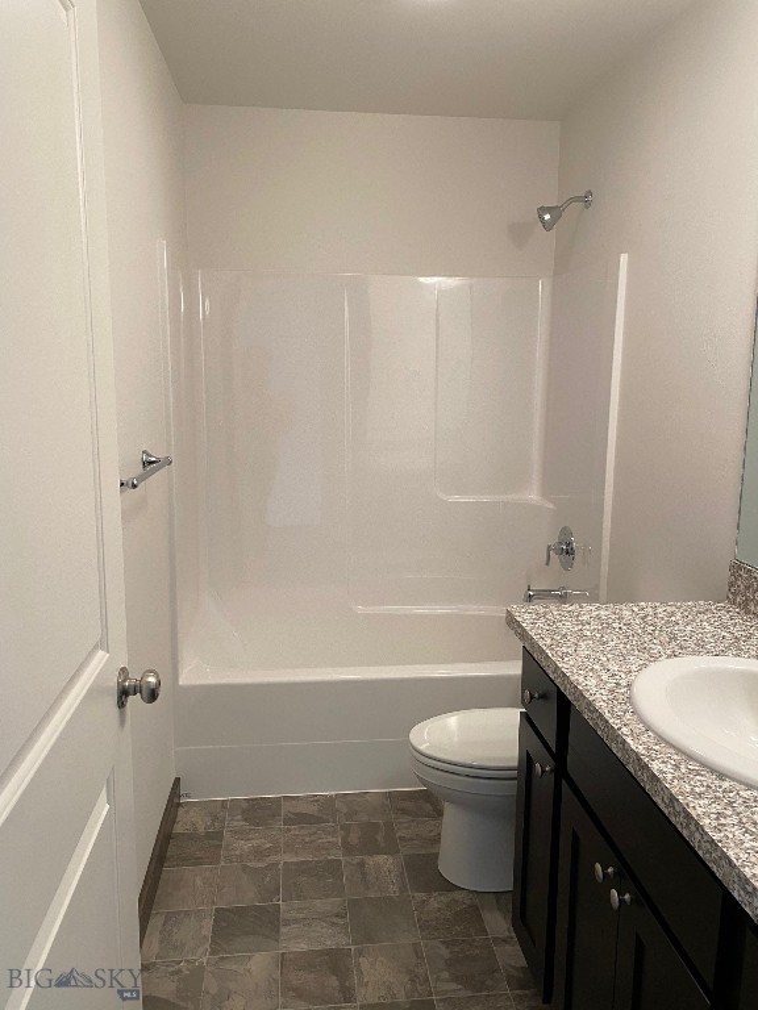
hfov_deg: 53.1
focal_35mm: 26
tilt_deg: -8.4
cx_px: 379
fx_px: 759
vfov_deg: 67.3
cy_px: 505
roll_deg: -1.6
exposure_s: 1/60
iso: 80
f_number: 1.8
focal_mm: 4.25
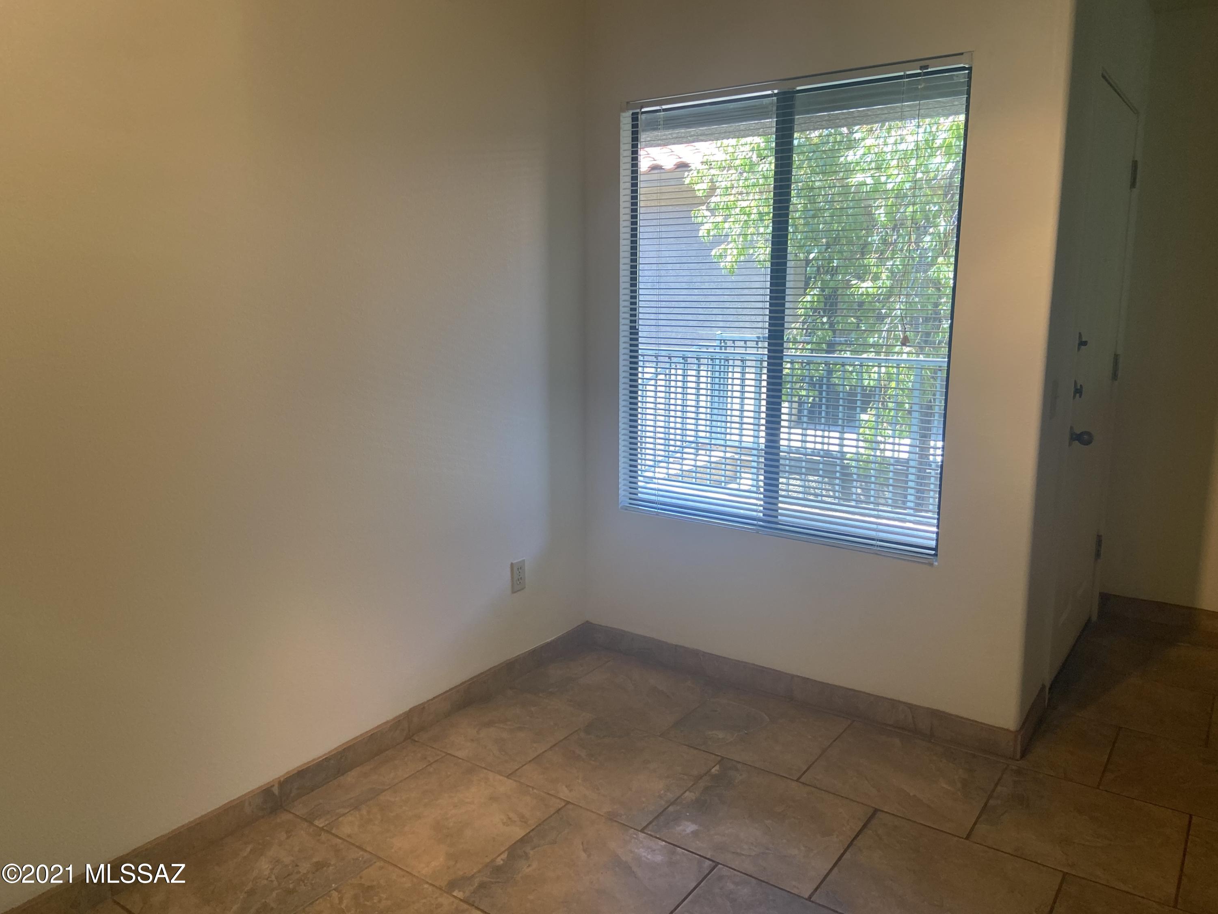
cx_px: 609
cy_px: 457
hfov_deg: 67.3
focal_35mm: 26
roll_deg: +1.4
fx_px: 915
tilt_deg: -9.1
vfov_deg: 53.1
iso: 125
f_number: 1.8
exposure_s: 1/120
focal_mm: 4.25
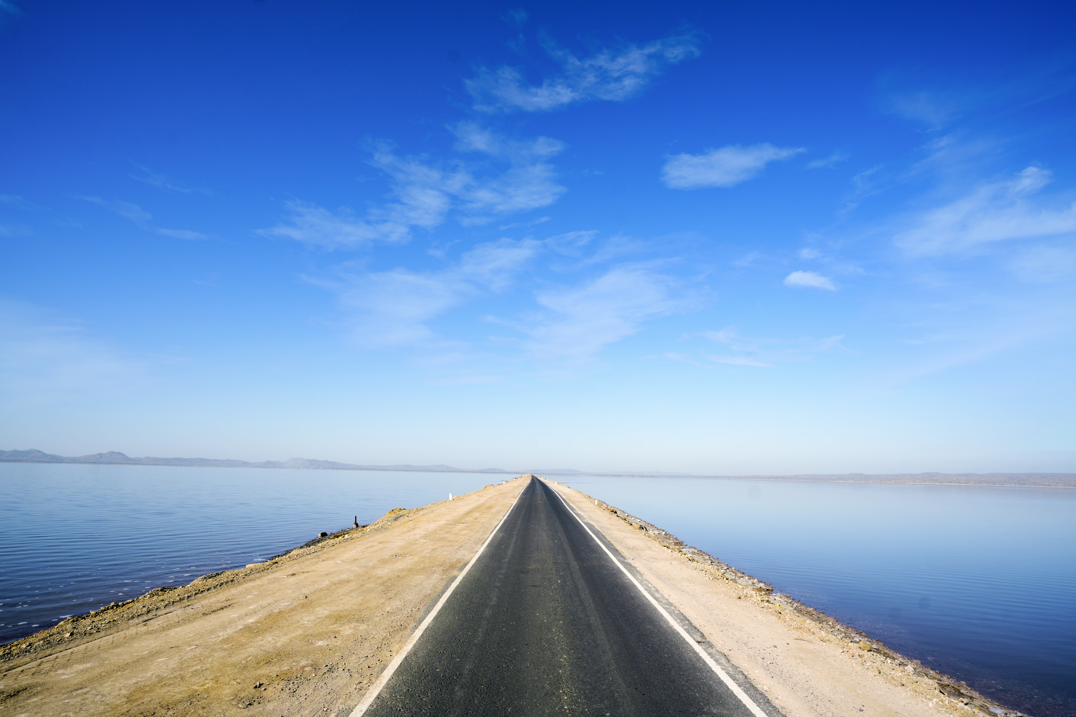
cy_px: 358
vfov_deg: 64.6
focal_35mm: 19
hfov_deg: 86.9
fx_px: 568
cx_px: 538
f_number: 6.3
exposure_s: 1/800
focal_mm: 19
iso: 200
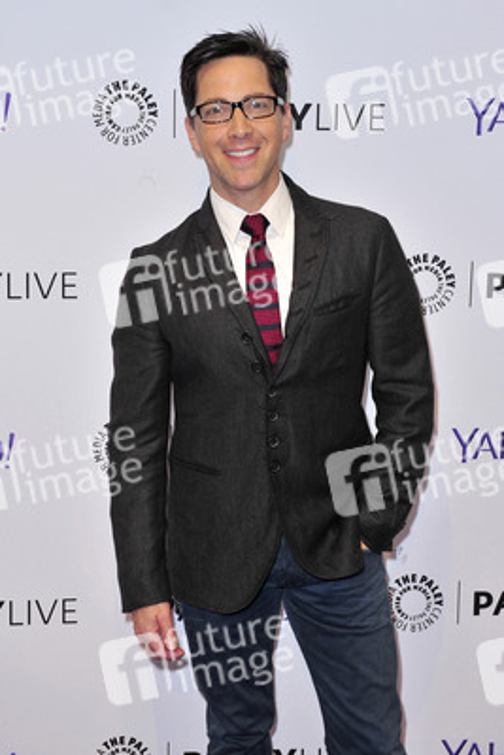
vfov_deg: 39.6
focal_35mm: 50
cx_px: 252
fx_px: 1049
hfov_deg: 27.0
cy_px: 378
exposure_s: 1/320
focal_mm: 50
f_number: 4
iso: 400
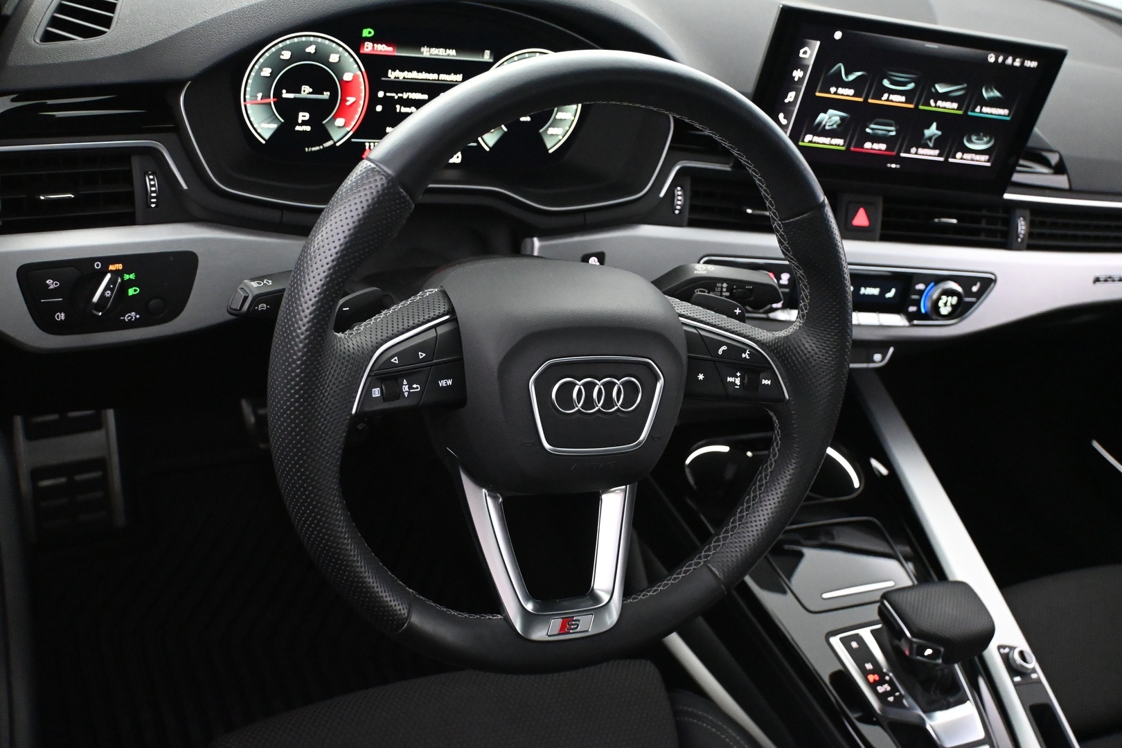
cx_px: 561
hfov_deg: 49.6
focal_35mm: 39
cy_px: 374
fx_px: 1215
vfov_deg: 34.2
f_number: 4.5
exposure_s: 1/60
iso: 5600
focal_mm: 26
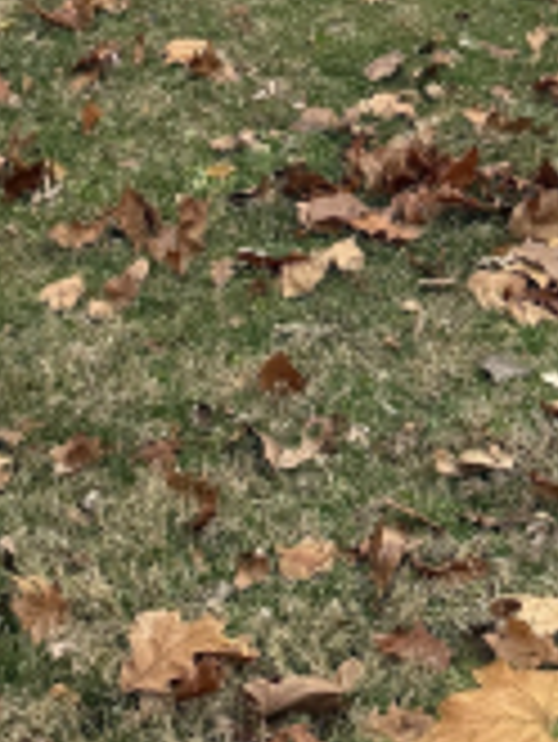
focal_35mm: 97
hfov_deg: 15.1
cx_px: 472
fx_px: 2082
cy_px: -429
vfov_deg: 17.7
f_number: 1.78
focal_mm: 6.76
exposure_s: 1/289
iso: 80
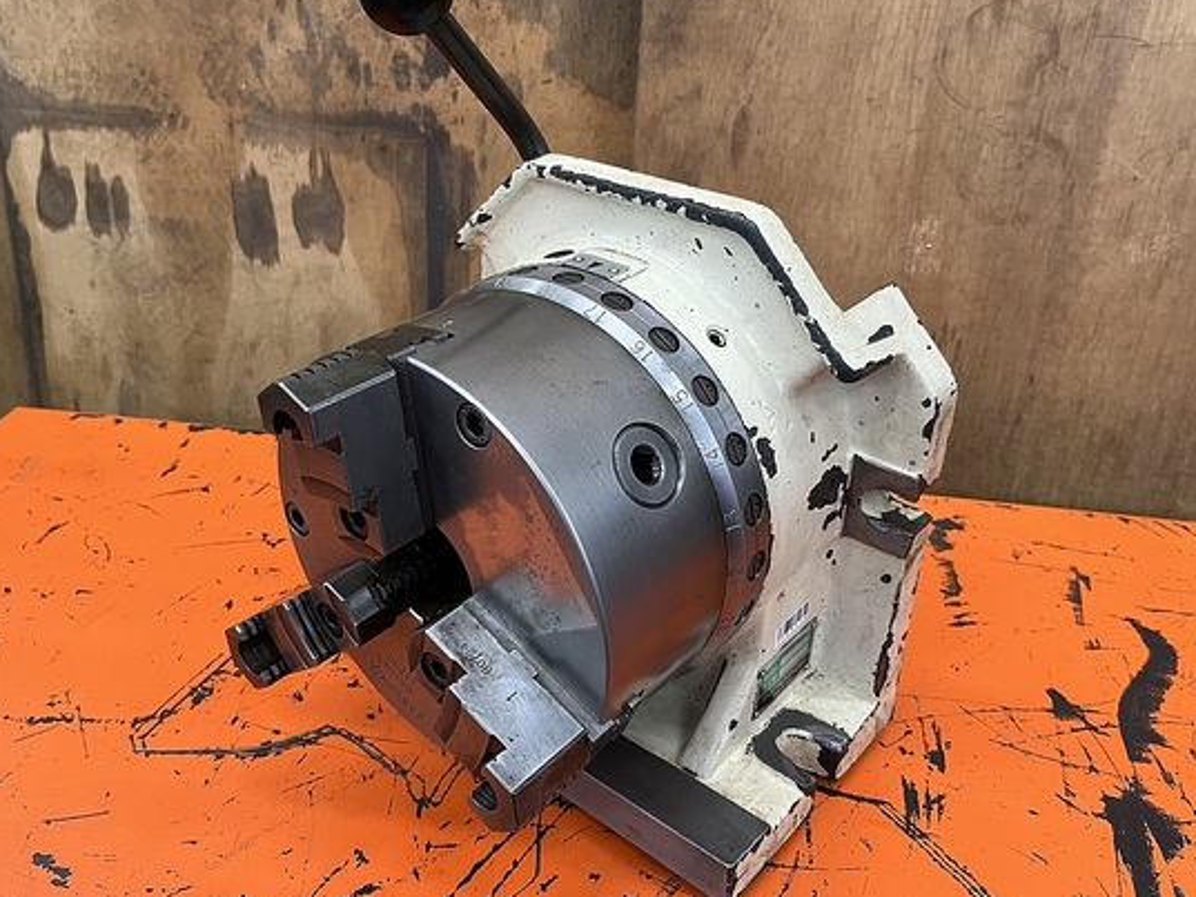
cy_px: 414
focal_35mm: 31
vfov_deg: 45.4
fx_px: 1071
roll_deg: +0.3
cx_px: 561
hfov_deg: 58.3
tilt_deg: -29.6
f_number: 1.6
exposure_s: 1/60
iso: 125
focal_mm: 5.1
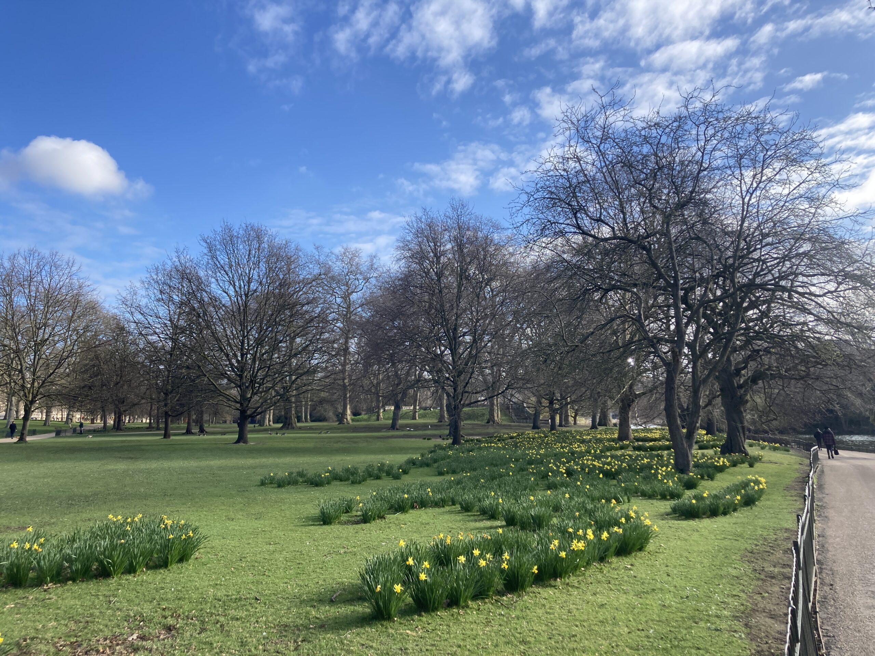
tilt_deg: +8.6
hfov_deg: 63.4
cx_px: 438
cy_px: 328
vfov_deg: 49.7
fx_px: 708
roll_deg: +0.7
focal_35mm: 28
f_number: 1.8
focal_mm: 3.99
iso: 20
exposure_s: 1/1116
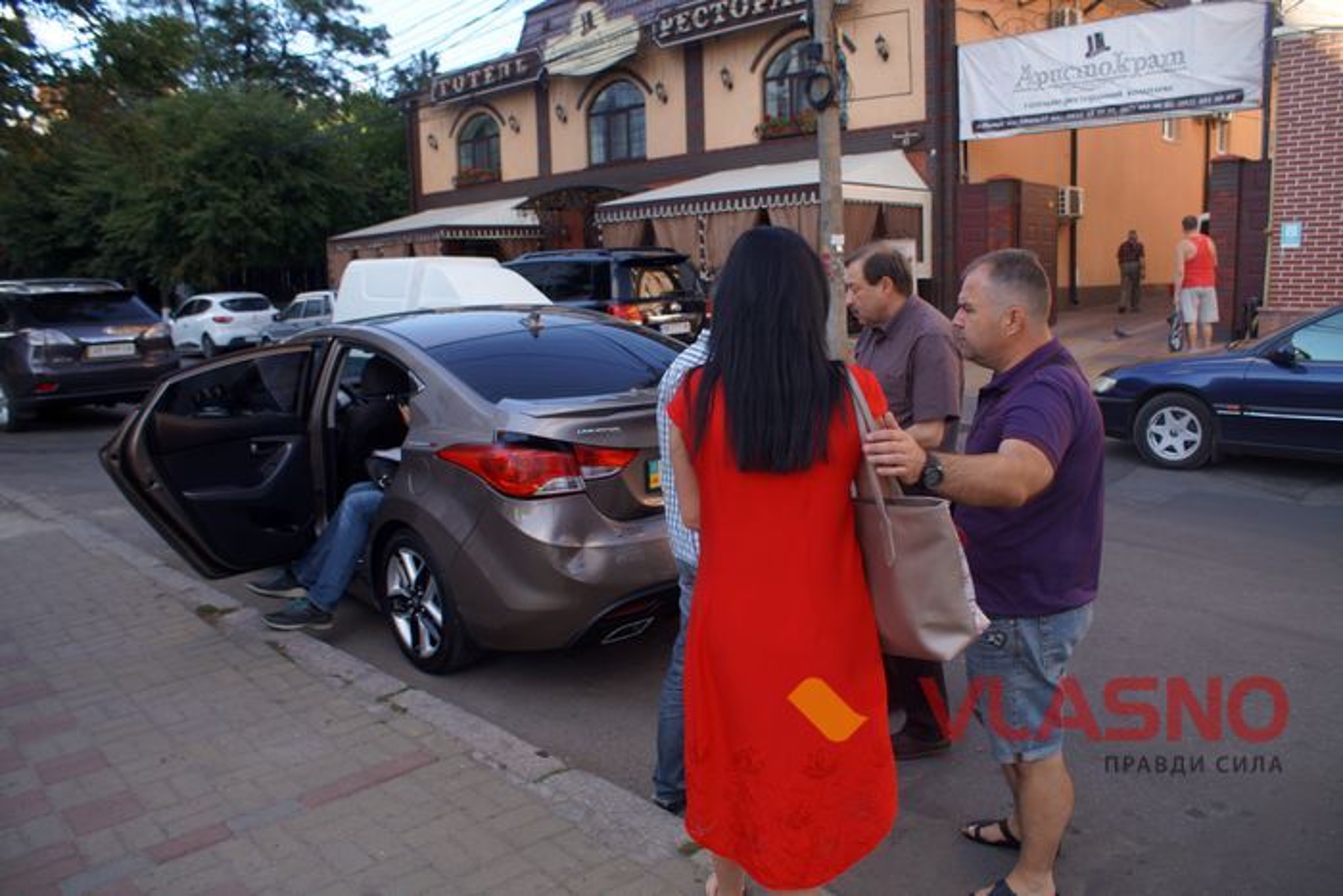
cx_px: 672
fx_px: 1119
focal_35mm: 30
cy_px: 448
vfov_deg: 43.6
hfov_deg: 61.9
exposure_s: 1/160
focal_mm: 20
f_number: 4
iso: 100
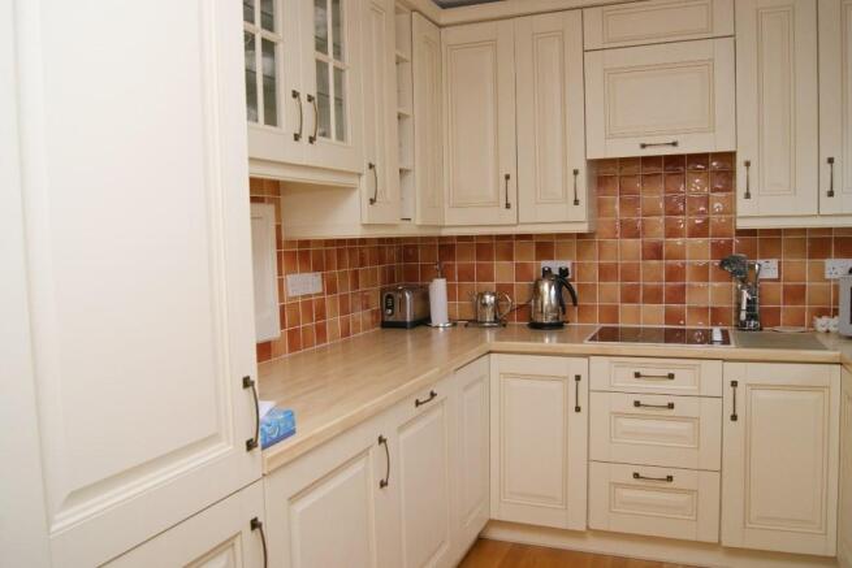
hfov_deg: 67.4
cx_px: 426
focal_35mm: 27
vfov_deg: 48.0
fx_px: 639
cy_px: 284
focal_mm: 18
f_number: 5.6
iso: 400
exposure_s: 1/60
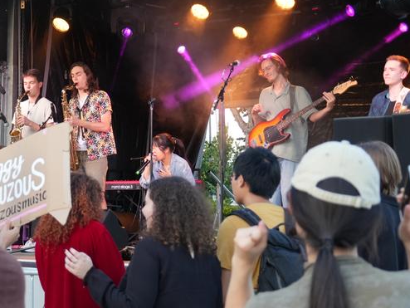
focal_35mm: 98
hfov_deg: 19.8
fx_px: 1161
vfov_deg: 15.1
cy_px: 145
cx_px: 88
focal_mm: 37.4
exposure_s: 1/160
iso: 1000
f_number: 4.5
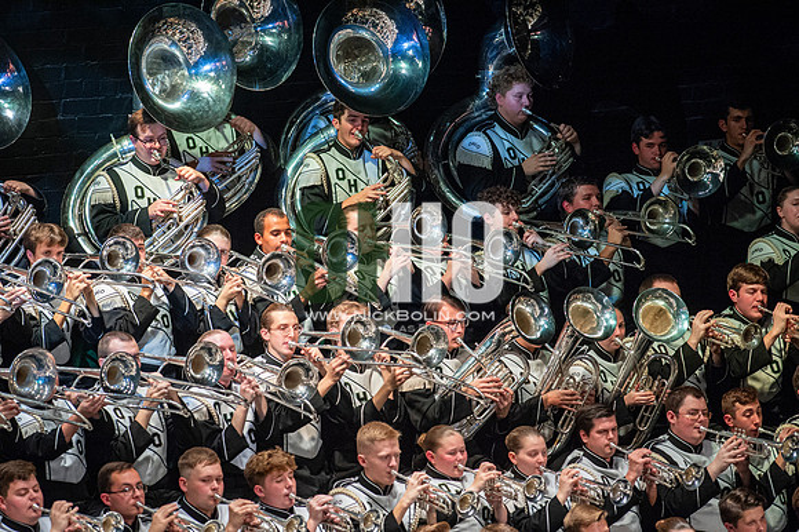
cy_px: 266
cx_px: 400
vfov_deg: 4.6
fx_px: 6654
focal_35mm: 300
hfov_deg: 6.9
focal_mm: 300
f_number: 5.6
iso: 5000
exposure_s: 1/400
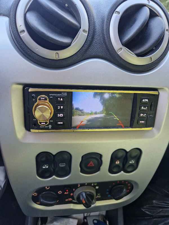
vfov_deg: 73.9
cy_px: 112
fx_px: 150
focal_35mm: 23
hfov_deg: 58.9
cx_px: 84
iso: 125
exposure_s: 1/100
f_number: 1.8
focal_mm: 5.4
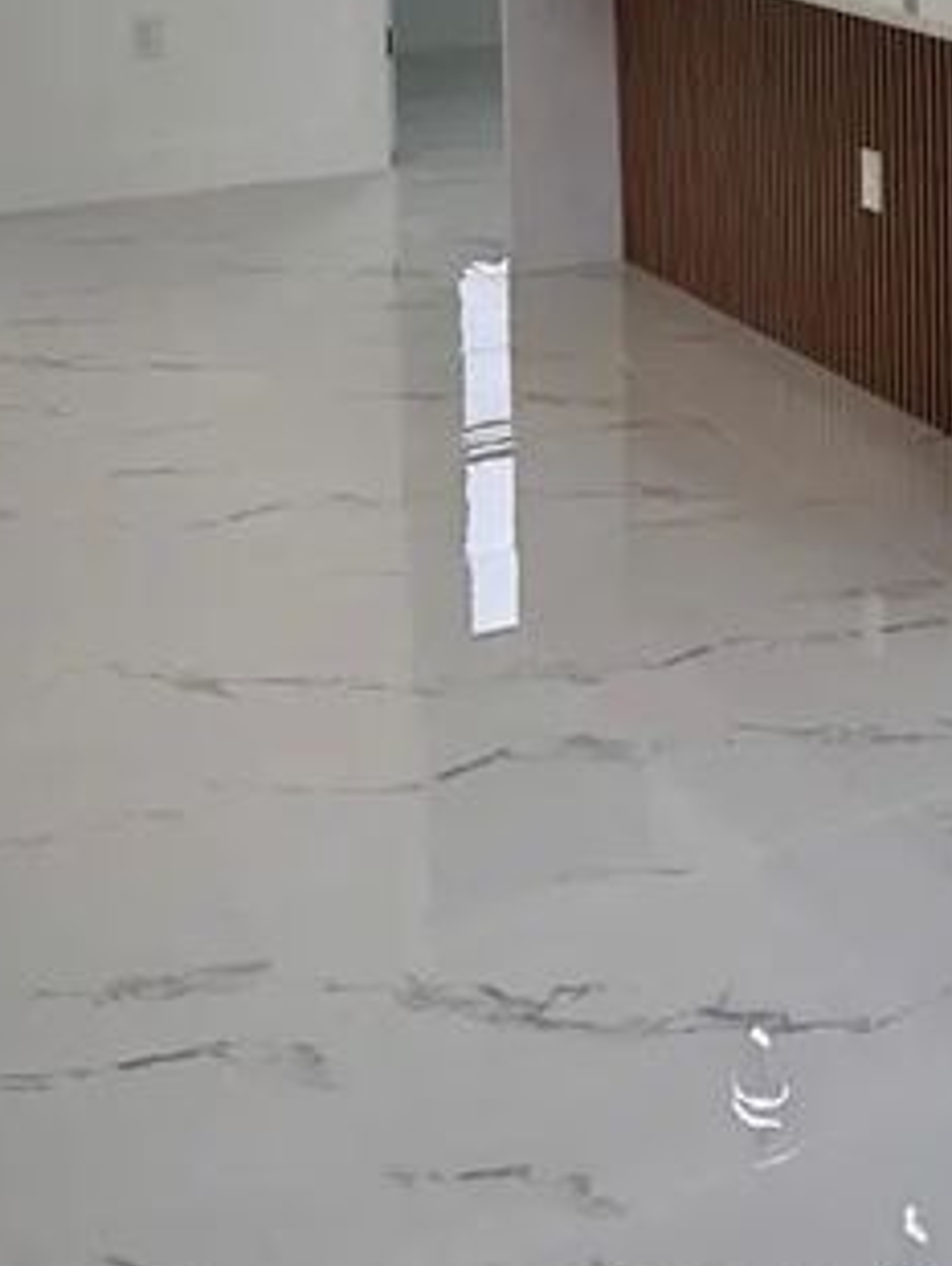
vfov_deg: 27.3
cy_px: -67
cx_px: 1197
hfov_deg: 20.6
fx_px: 2417
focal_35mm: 66
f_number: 1.78
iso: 80
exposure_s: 1/422
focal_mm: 6.76
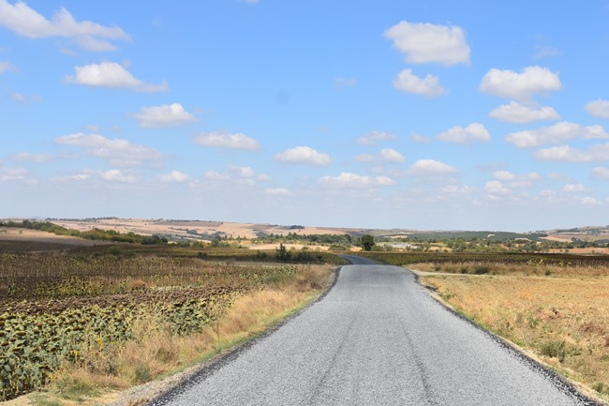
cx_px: 434
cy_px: 235
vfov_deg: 25.9
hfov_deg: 37.5
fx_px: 879
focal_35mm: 52
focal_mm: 22
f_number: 8
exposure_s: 1/500
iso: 160
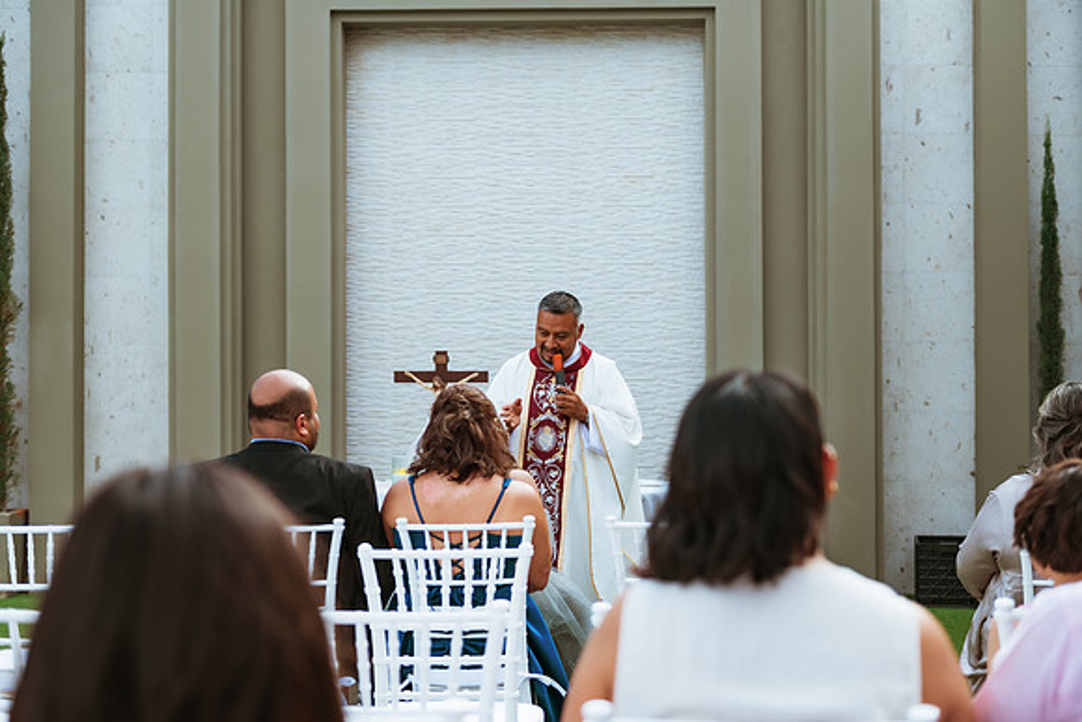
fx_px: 1563
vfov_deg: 26.0
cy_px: 361
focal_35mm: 52
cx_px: 541
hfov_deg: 38.2
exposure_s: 1/1250
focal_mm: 52
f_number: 2.8
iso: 100
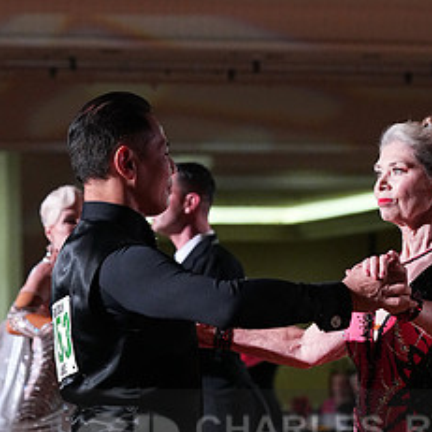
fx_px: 3346
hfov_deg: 7.4
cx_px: 311
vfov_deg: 7.4
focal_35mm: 237
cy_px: 453
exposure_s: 1/400
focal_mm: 111
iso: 6400
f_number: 5
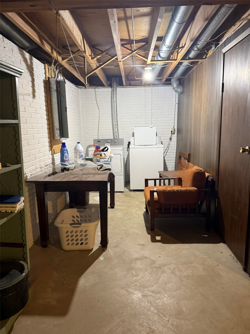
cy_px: 167
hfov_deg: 56.8
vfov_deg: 71.6
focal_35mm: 24
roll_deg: +0.4
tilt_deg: -9.5
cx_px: 125
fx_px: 231
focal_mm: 6.76
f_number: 1.78
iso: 400
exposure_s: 1/60
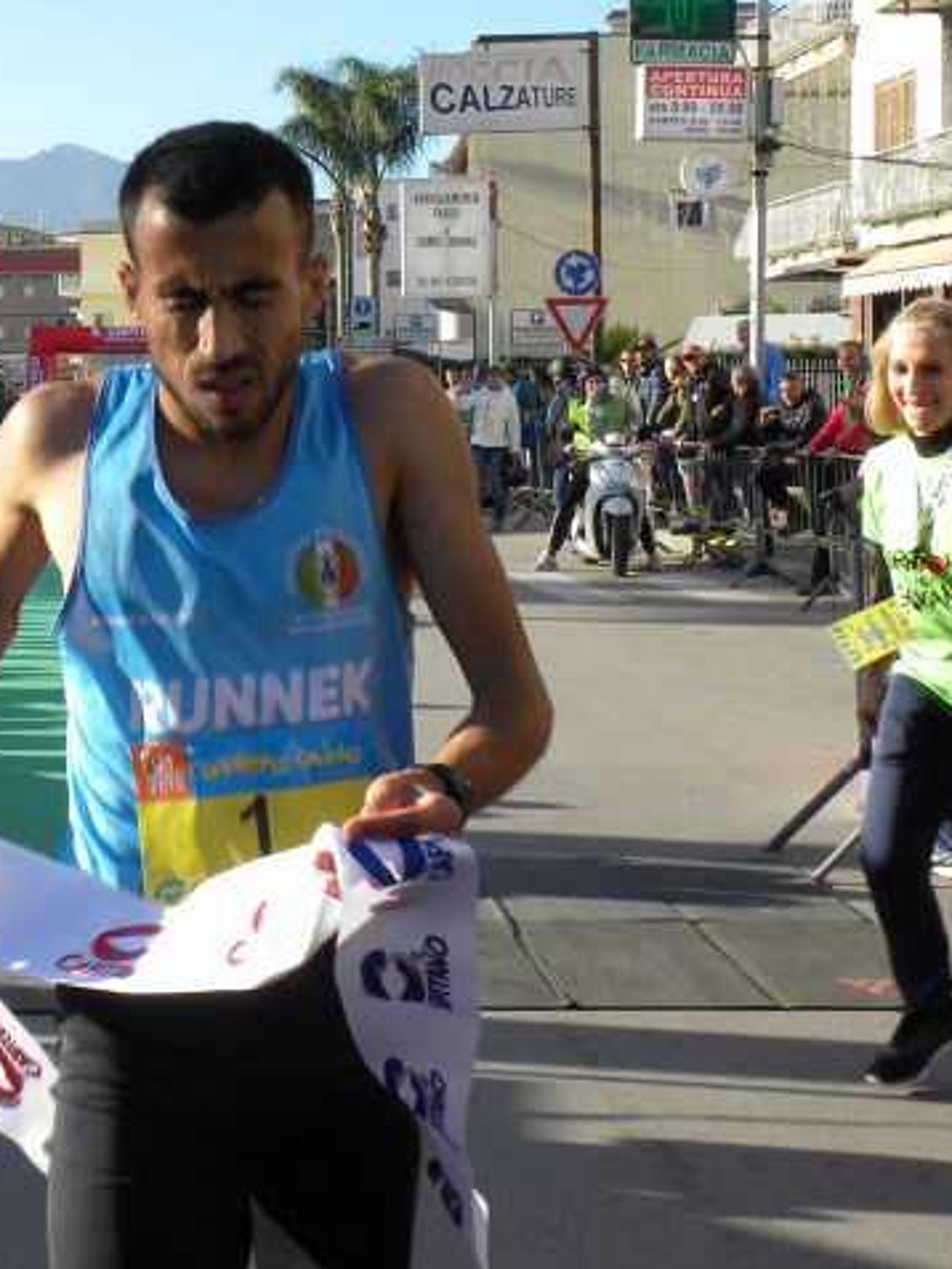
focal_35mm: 55
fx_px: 2016
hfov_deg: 26.3
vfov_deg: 34.9
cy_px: 636
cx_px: 258
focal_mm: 7.3
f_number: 5.6
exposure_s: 1/160
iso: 64
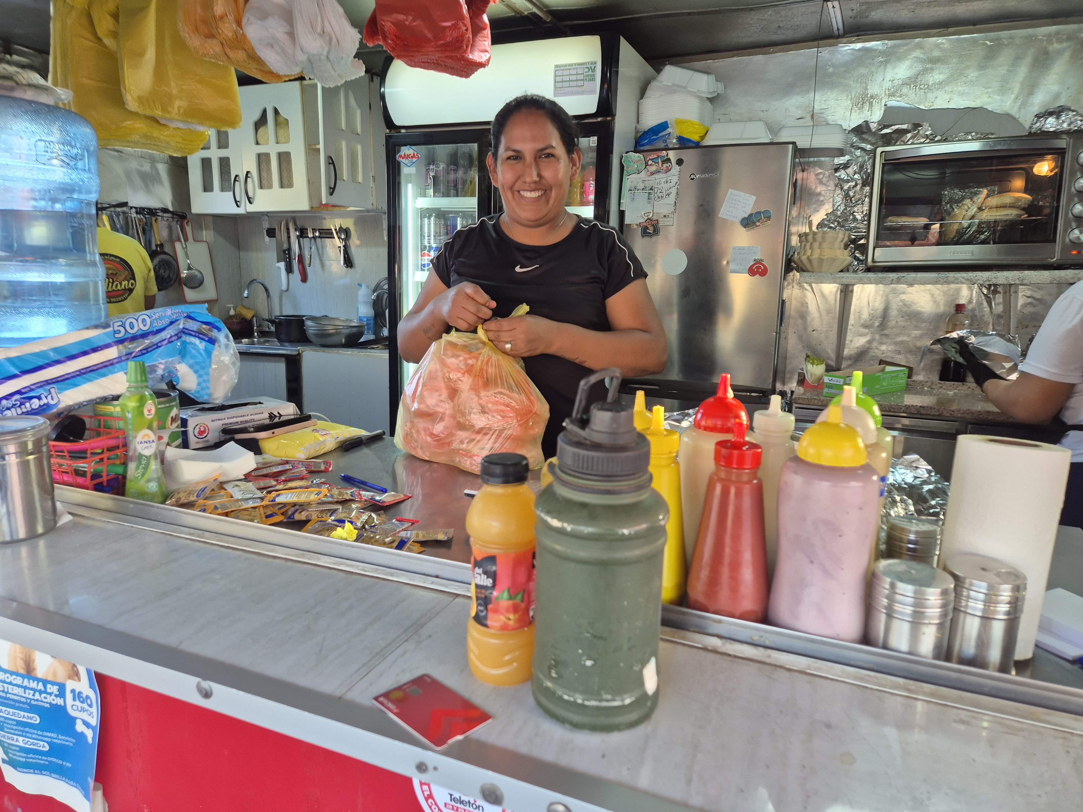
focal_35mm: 23
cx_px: 542
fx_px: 720
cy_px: 406
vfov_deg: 58.9
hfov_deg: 73.9
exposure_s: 1/100
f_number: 1.8
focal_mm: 5.4
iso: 100
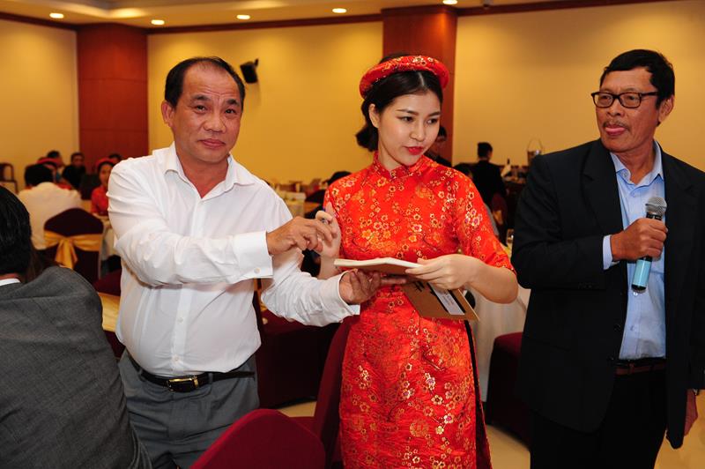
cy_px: 234
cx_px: 352
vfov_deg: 28.0
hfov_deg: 41.1
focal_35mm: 48
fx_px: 939
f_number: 5.6
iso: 2500
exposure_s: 1/125
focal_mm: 48
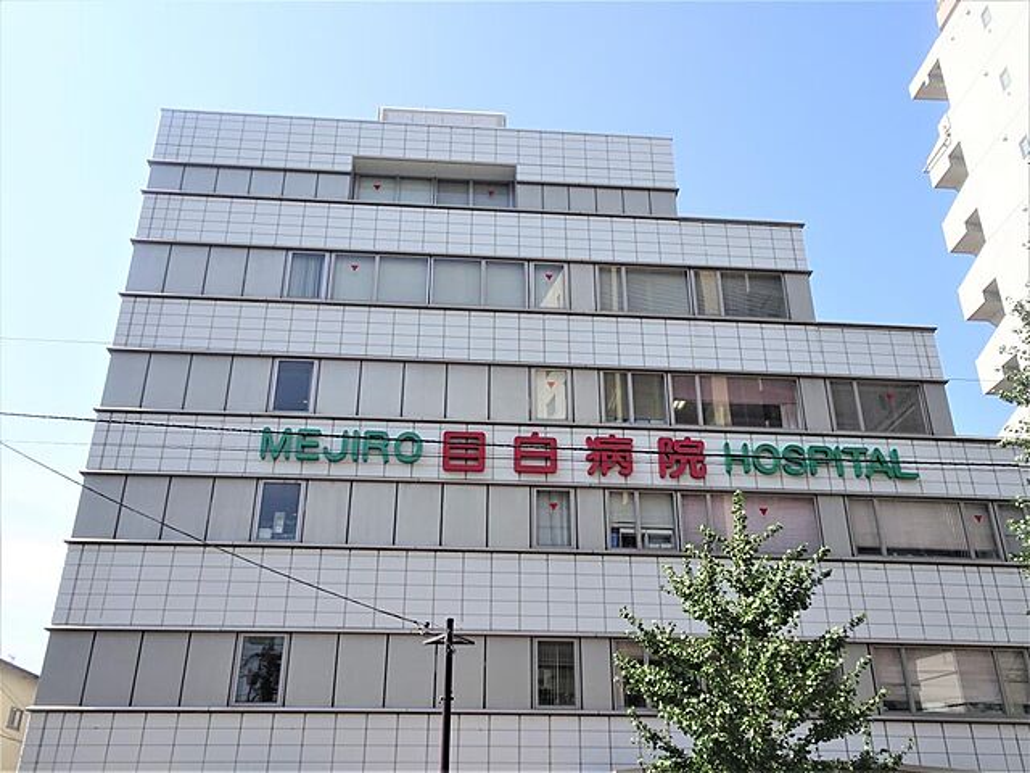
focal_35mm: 31
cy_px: 386
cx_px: 515
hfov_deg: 58.4
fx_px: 922
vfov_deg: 45.4
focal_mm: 5.26
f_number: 4
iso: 80
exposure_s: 1/500
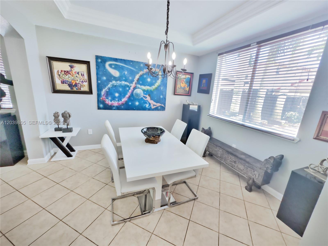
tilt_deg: -14.8
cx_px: 164
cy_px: 123
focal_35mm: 14
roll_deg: -3.9
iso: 160
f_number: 2.2
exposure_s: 1/120
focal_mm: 2.22
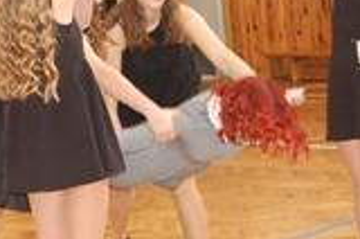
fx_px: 1497
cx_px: 50
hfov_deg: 13.6
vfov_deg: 9.1
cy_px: 72
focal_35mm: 150
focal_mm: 32
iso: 1000
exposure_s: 1/60
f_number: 4.5
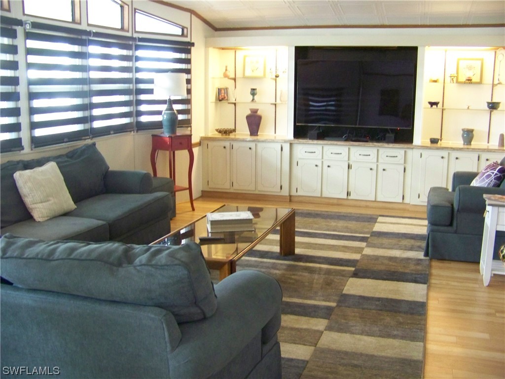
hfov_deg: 51.4
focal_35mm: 36
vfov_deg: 39.7
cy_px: 190
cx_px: 252
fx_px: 525
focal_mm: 5.85
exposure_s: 1/15
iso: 400
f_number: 2.8
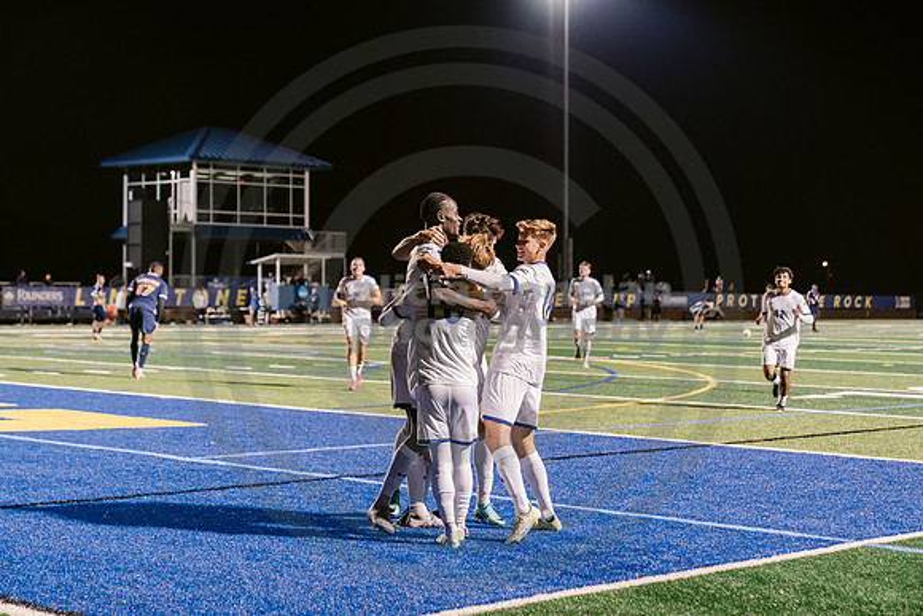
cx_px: 462
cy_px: 308
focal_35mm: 70
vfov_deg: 19.5
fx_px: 1795
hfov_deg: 28.8
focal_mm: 70
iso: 2500
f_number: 3.2
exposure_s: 1/250
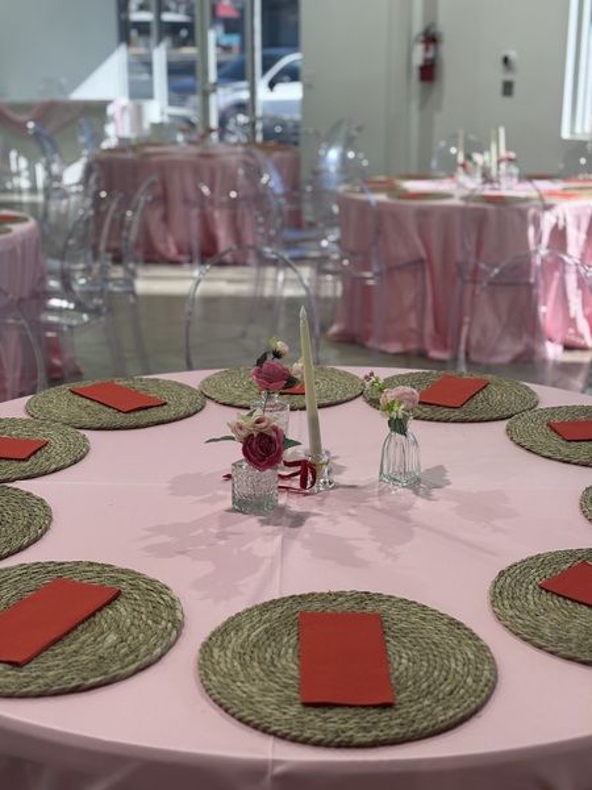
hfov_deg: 28.0
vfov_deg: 36.8
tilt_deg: -16.2
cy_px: 395
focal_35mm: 52
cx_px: 296
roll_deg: -0.8
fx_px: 1186
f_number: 1.6
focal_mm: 5.96
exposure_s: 1/120
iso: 40
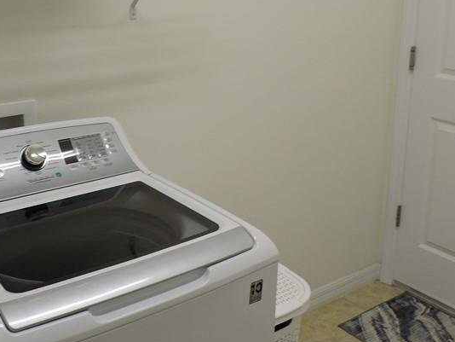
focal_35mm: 46
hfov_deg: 41.0
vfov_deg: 31.1
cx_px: 181
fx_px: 605
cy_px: 92
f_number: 3
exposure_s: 1/30
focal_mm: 4.3
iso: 100
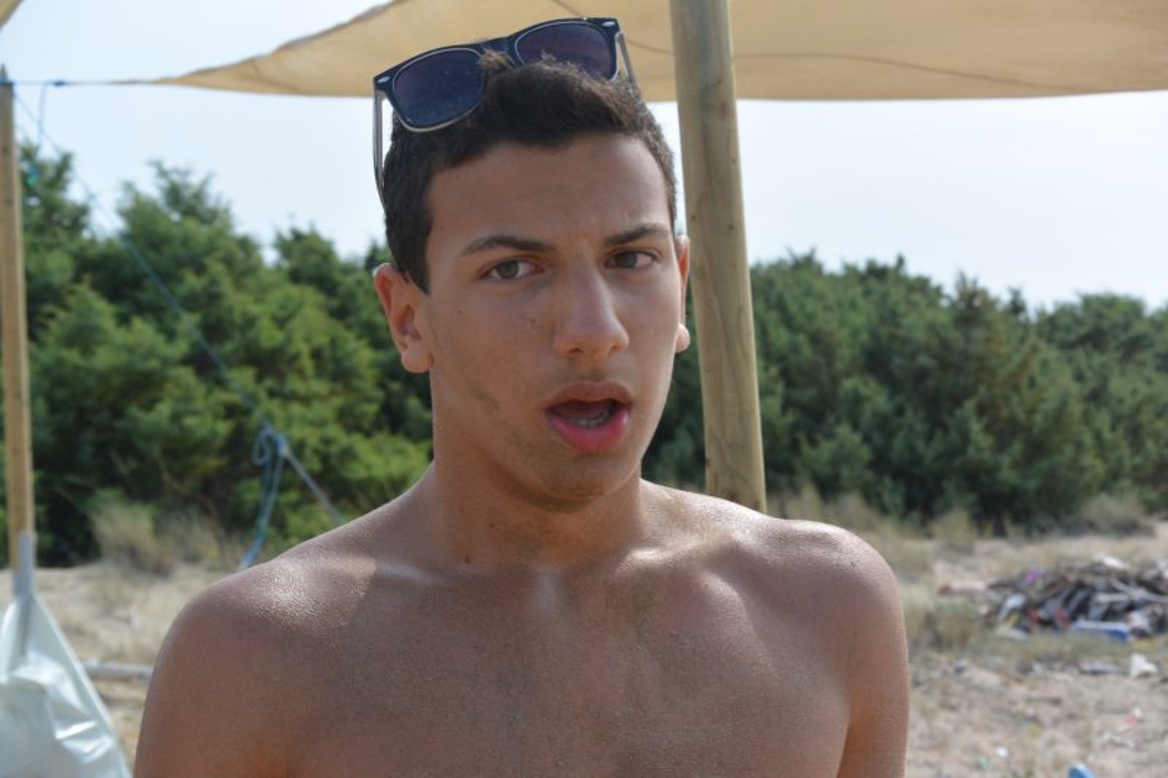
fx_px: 2952
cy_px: 389
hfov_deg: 22.4
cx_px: 584
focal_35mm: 91
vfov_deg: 15.0
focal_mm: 33.9
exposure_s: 1/800
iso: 160
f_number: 5
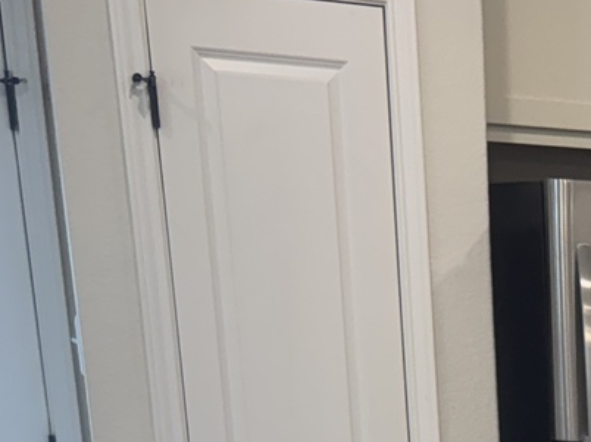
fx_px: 1467
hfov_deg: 19.6
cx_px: 898
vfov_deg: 15.4
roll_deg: -1.9
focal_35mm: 86
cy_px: 730
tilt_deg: -18.3
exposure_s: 1/120
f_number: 1.78
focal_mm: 6.76
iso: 160
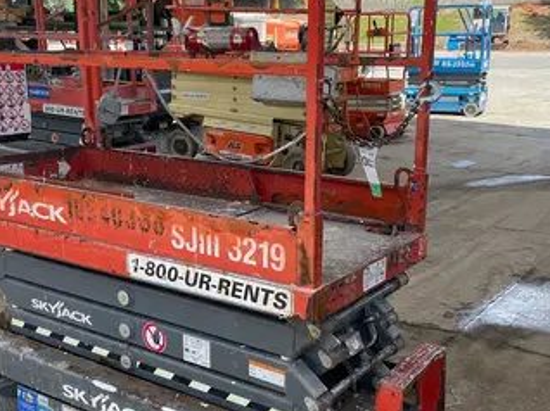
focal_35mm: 45
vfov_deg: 32.1
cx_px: 278
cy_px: 227
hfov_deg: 42.1
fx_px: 714
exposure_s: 1/725
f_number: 1.6
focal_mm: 4.2
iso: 32
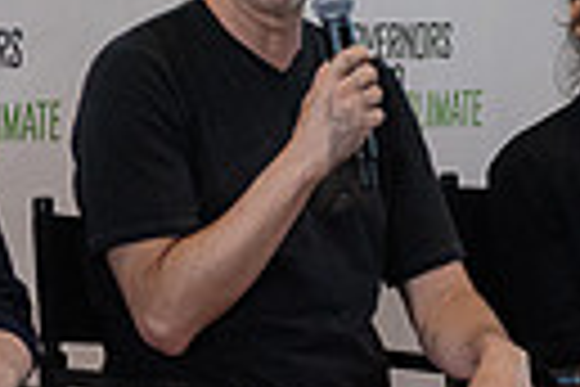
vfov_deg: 3.8
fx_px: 5864
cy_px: 133
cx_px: 342
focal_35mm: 364
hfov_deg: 5.7
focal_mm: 80
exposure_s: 1/500
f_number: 3.5
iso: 4000
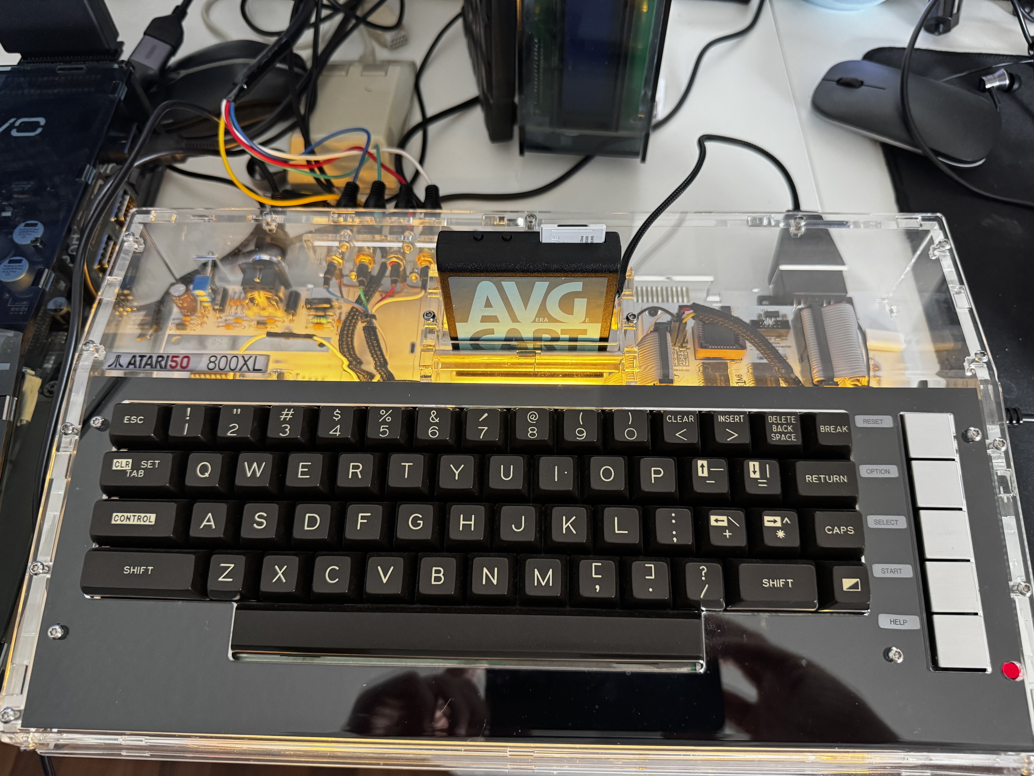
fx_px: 717
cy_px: 388
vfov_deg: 56.8
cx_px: 517
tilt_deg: -59.3
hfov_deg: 71.6
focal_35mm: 24
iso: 500
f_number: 1.78
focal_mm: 6.76
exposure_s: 1/60
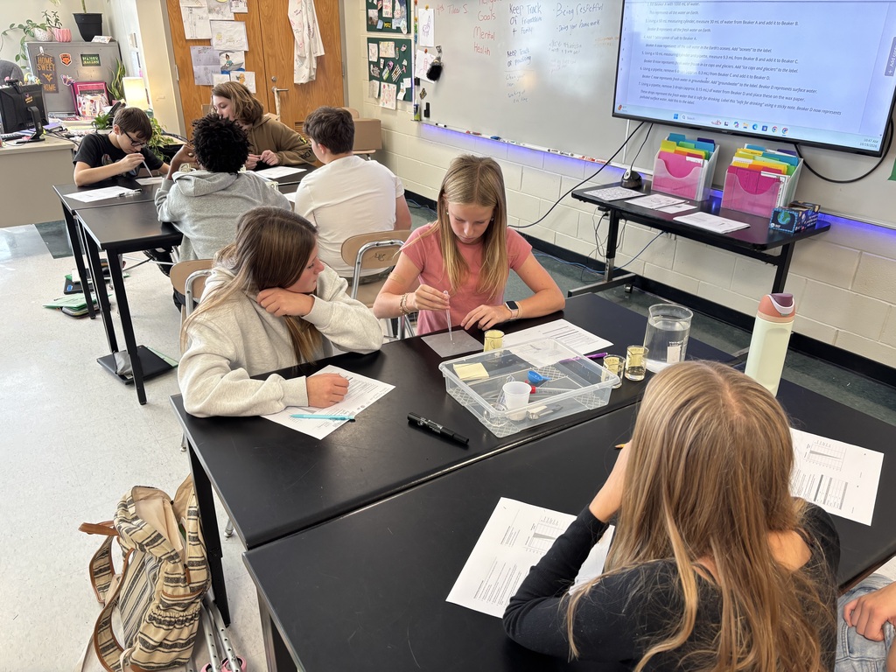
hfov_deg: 67.3
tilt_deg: -26.7
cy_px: 336
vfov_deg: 53.1
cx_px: 448
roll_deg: -1.2
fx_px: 673
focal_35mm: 26
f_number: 1.6
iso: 125
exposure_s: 1/60
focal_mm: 5.96
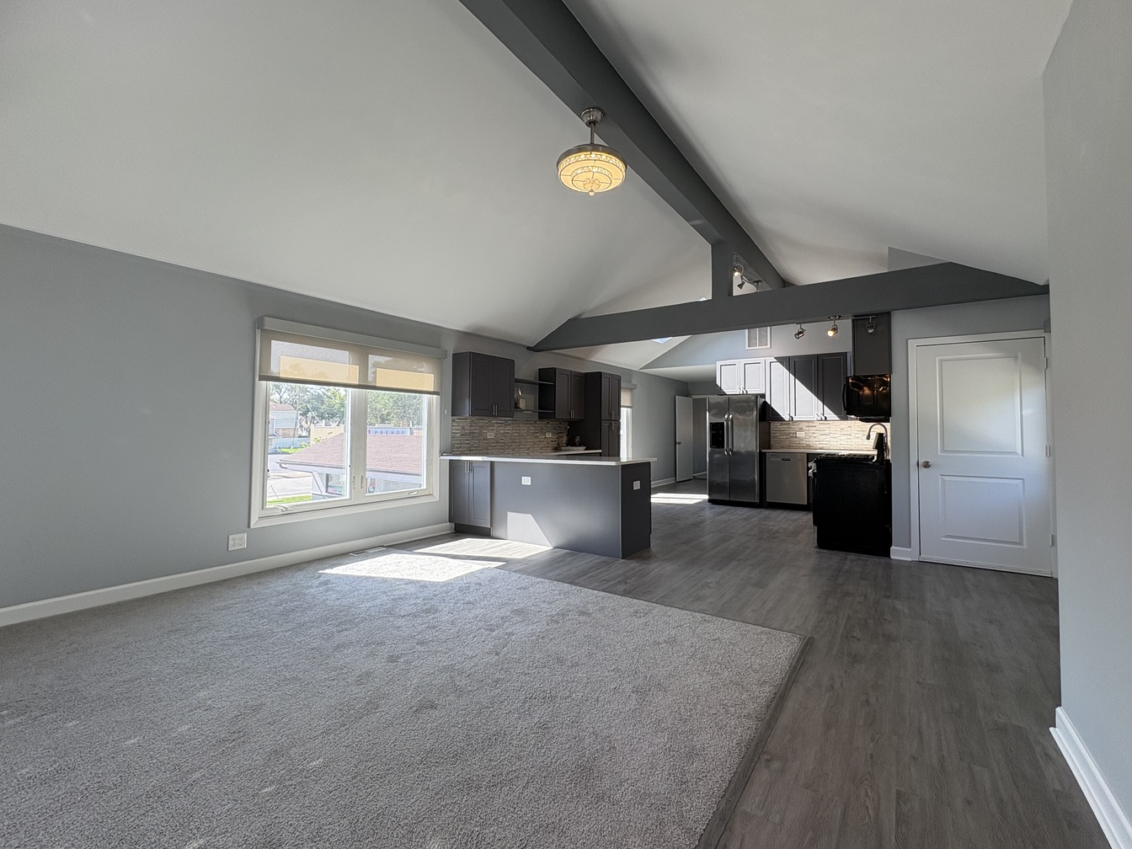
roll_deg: +0.2
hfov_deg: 98.1
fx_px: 491
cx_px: 595
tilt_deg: +3.0
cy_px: 409
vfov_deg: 81.7
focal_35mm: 15
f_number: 2.2
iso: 64
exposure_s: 1/125
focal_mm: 2.22
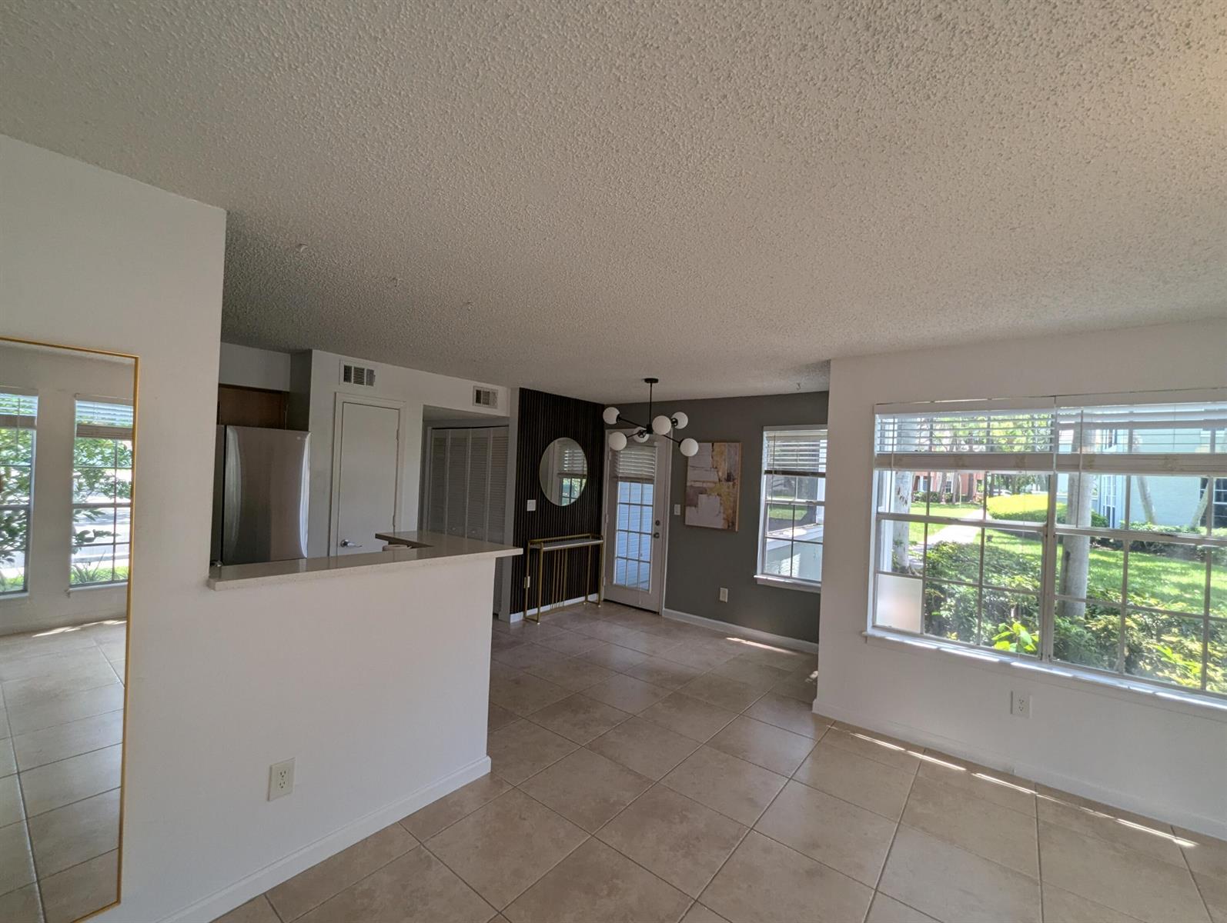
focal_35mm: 13
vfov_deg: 90.1
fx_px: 461
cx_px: 614
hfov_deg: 106.1
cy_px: 462
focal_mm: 1.95
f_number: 2.2
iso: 49
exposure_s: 1/120
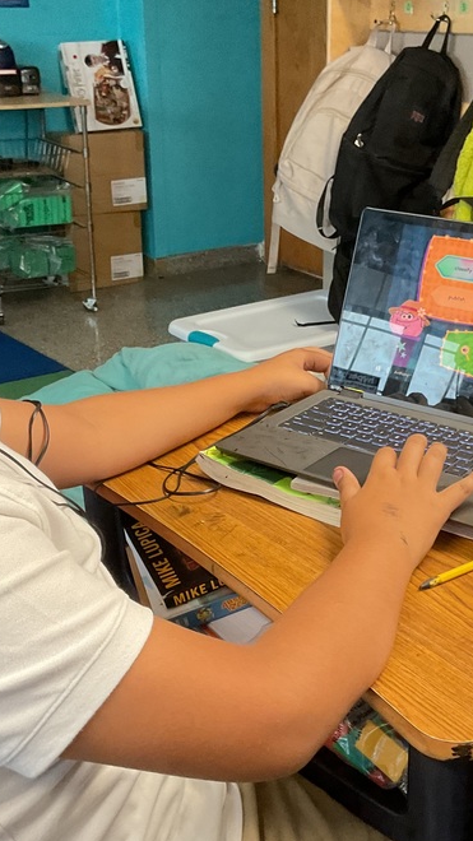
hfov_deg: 24.3
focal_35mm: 49
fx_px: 1093
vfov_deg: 42.1
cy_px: 449
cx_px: 307
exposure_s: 1/60
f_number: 1.8
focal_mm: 3
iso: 160
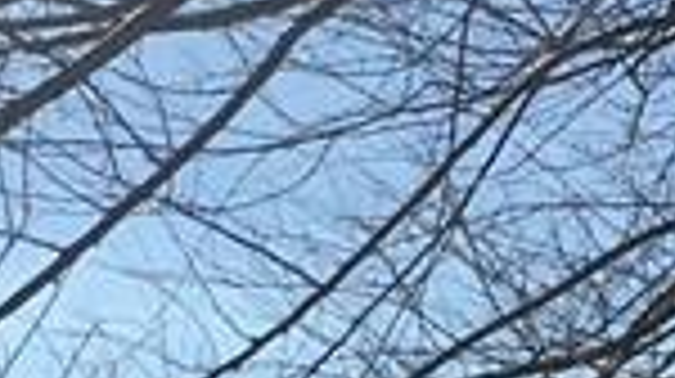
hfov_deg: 10.0
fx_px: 3862
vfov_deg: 5.4
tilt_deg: +3.9
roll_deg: -2.5
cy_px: 864
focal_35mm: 216
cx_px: 540
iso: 25
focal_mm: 4.15
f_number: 2.2
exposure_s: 1/4274
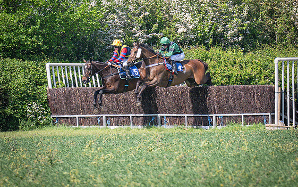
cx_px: 182
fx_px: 6653
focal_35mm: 819
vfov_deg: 1.6
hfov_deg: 2.6
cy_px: 101
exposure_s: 1/2000
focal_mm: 200
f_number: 5
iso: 400
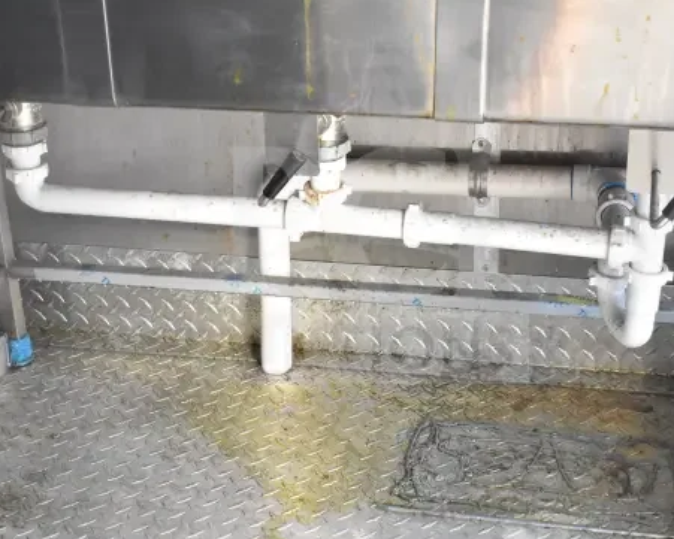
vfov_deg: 22.9
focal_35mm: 67
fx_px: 1330
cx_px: 360
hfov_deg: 28.4
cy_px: 265
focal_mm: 35
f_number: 9
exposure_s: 1/320
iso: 6400
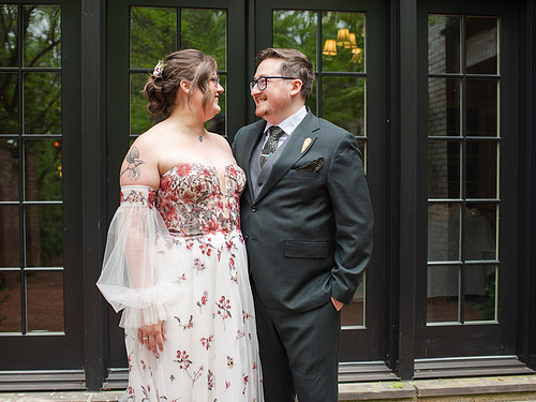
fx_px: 604
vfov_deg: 36.8
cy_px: 206
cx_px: 234
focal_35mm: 39
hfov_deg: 47.7
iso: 110
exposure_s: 1/320
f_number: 3.2
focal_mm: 35
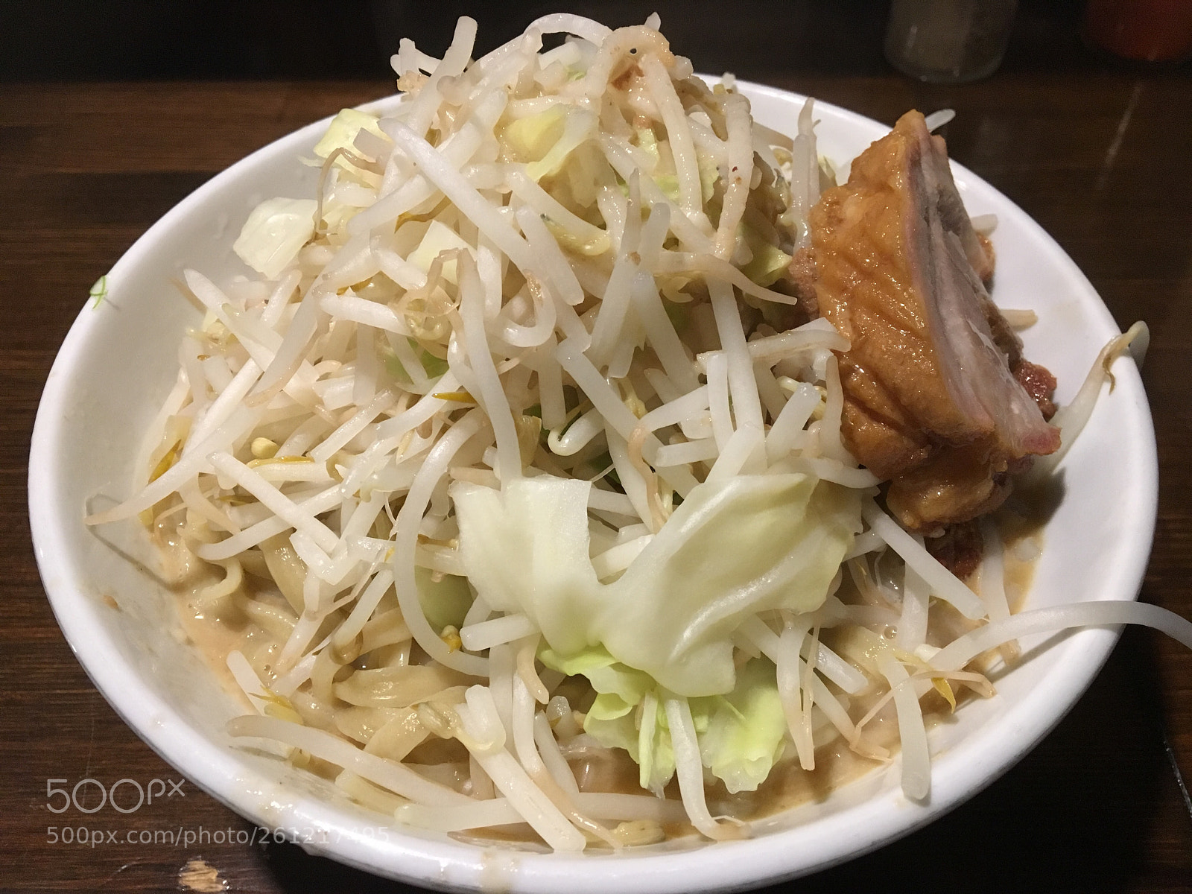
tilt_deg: -48.0
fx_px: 999
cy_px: 447
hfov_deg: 61.7
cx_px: 596
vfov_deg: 48.2
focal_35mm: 29
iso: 200
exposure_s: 1/33
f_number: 2.2
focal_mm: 4.15
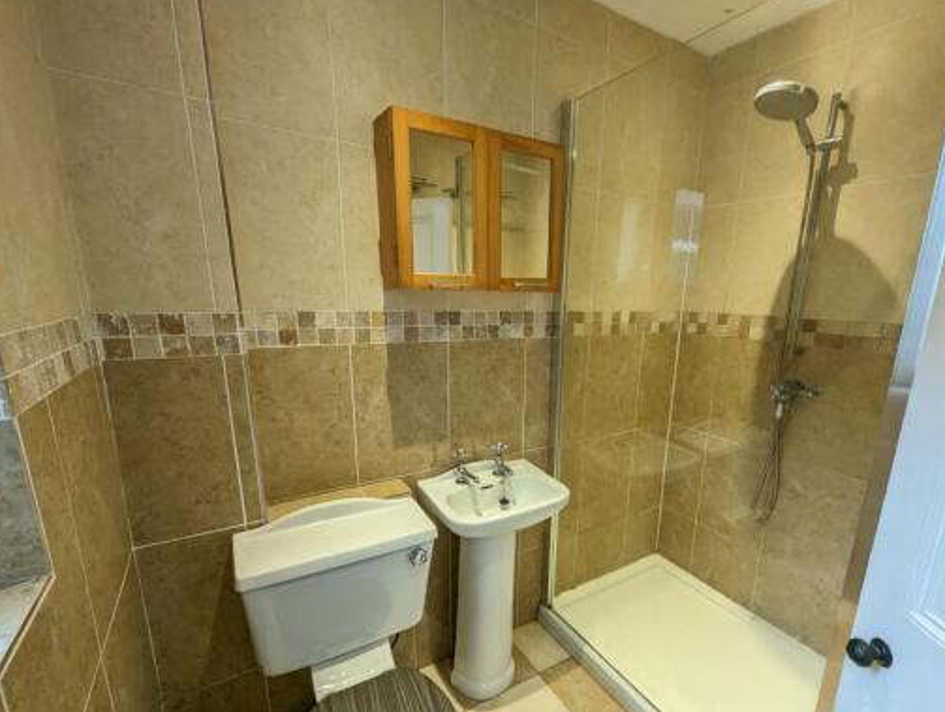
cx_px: 517
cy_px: 403
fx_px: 410
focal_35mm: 15
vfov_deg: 81.5
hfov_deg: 97.8
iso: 89
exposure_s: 1/100
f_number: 2.2
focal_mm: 1.95
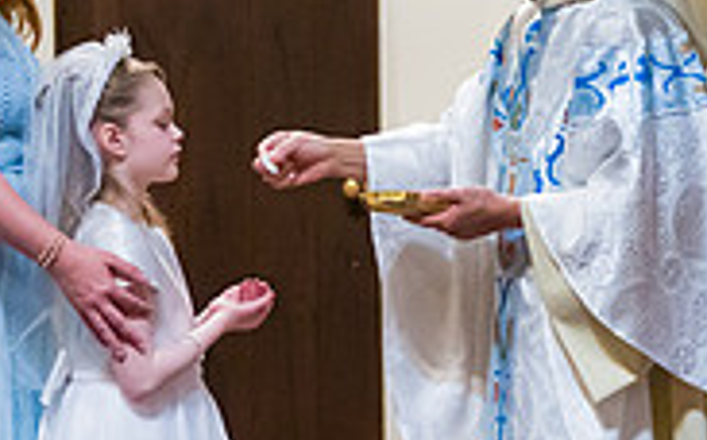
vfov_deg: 7.2
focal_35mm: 181
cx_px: 201
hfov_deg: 11.6
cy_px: 301
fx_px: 3484
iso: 6400
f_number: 3.2
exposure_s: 1/400
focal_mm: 56
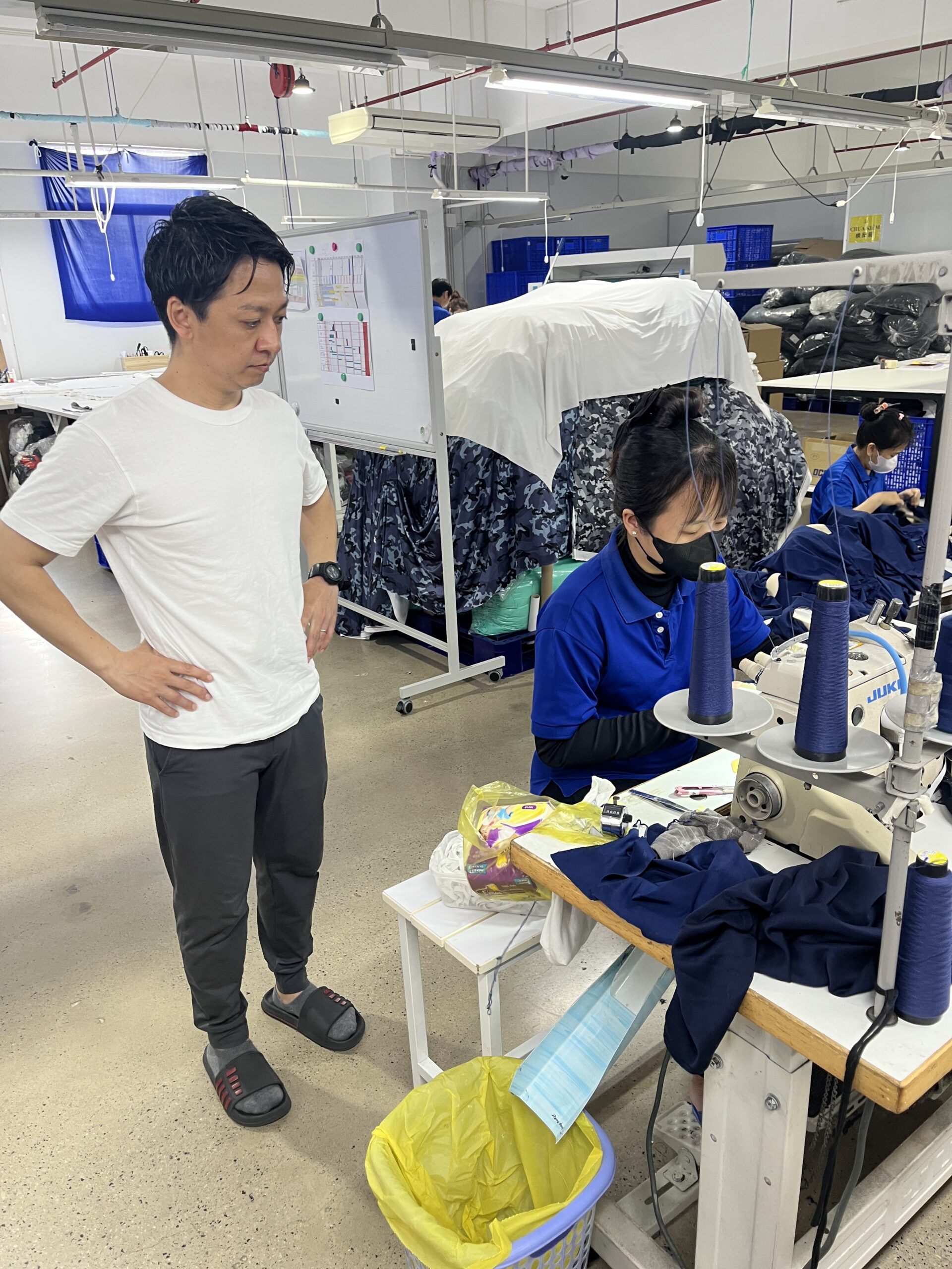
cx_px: 476
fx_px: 953
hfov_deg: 53.1
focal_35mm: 26
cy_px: 634
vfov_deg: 67.3
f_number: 1.6
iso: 64
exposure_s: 1/50
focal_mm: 5.1
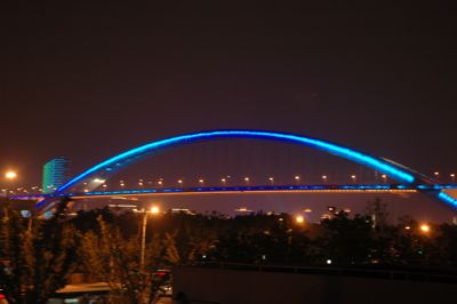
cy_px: 152
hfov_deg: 35.1
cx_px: 228
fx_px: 723
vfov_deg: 23.7
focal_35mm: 57
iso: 400
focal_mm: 38
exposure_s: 1/6
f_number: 4.2
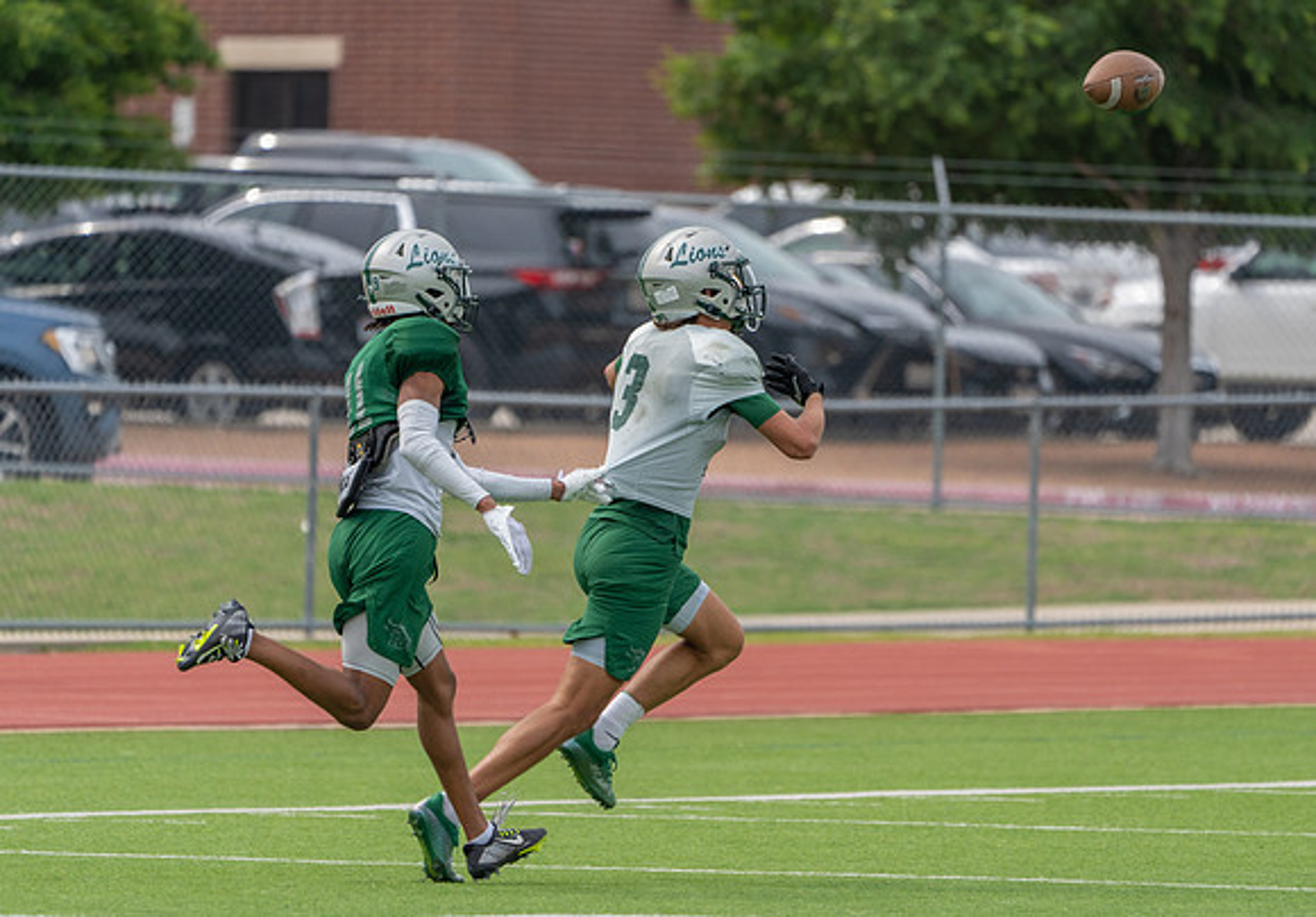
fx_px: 15840
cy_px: 477
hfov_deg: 4.8
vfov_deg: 3.3
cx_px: 744
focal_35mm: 427
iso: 400
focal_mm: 373
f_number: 5.6
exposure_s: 1/1250
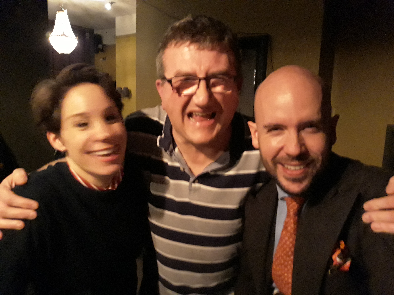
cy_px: 148
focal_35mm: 27
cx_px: 197
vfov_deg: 51.4
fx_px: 307
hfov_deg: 65.3
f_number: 1.7
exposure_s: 1/10
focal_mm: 3.71
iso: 800
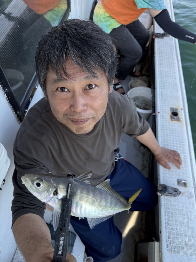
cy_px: 131
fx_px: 181
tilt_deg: -56.8
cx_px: 98
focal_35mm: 24
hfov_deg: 56.8
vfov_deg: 71.6
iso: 100
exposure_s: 1/683
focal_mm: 6.76
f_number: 1.78
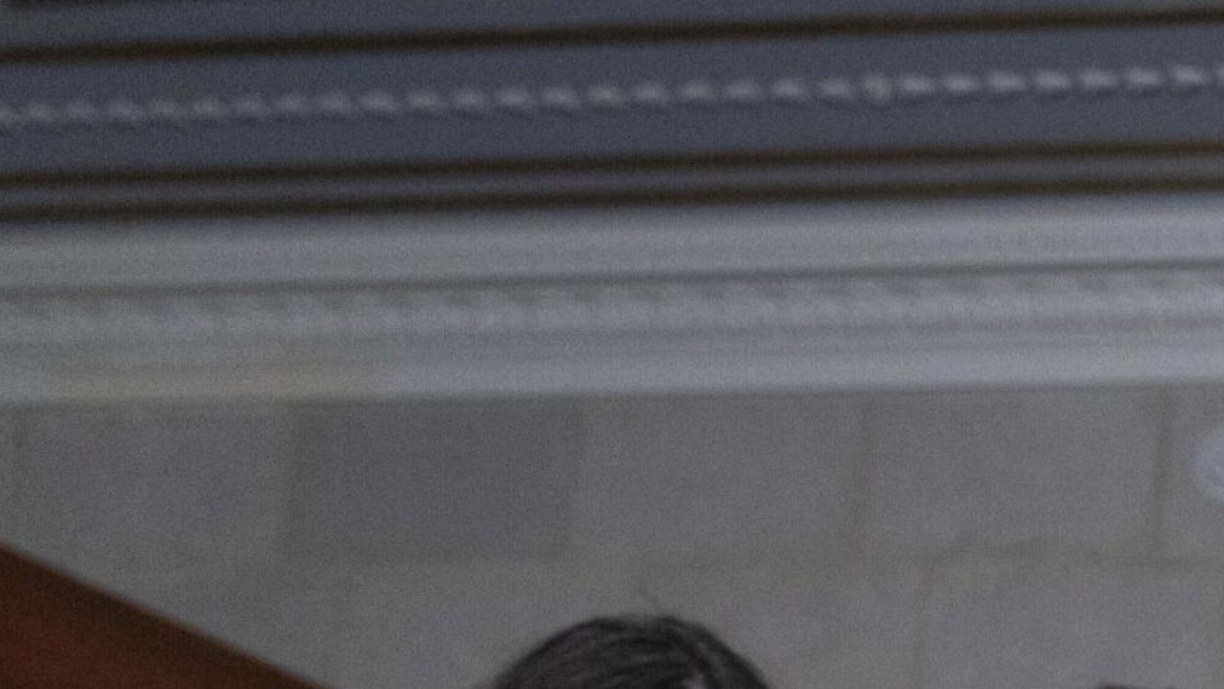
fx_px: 2435
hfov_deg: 25.3
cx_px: 1486
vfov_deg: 14.9
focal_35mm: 75
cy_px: 1063
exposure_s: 1/320
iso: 5000
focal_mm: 24
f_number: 3.2
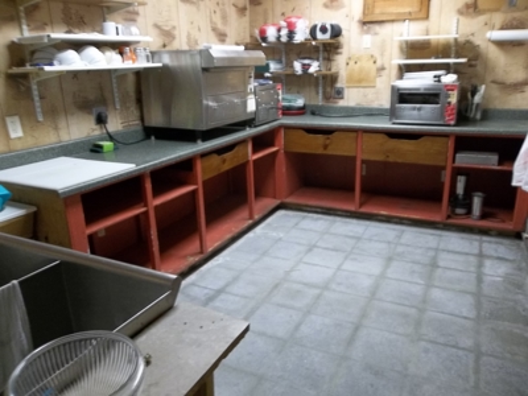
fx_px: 412
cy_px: 198
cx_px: 264
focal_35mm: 27
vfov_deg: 51.4
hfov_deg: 65.3
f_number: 3.5
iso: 160
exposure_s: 1/10
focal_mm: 4.9
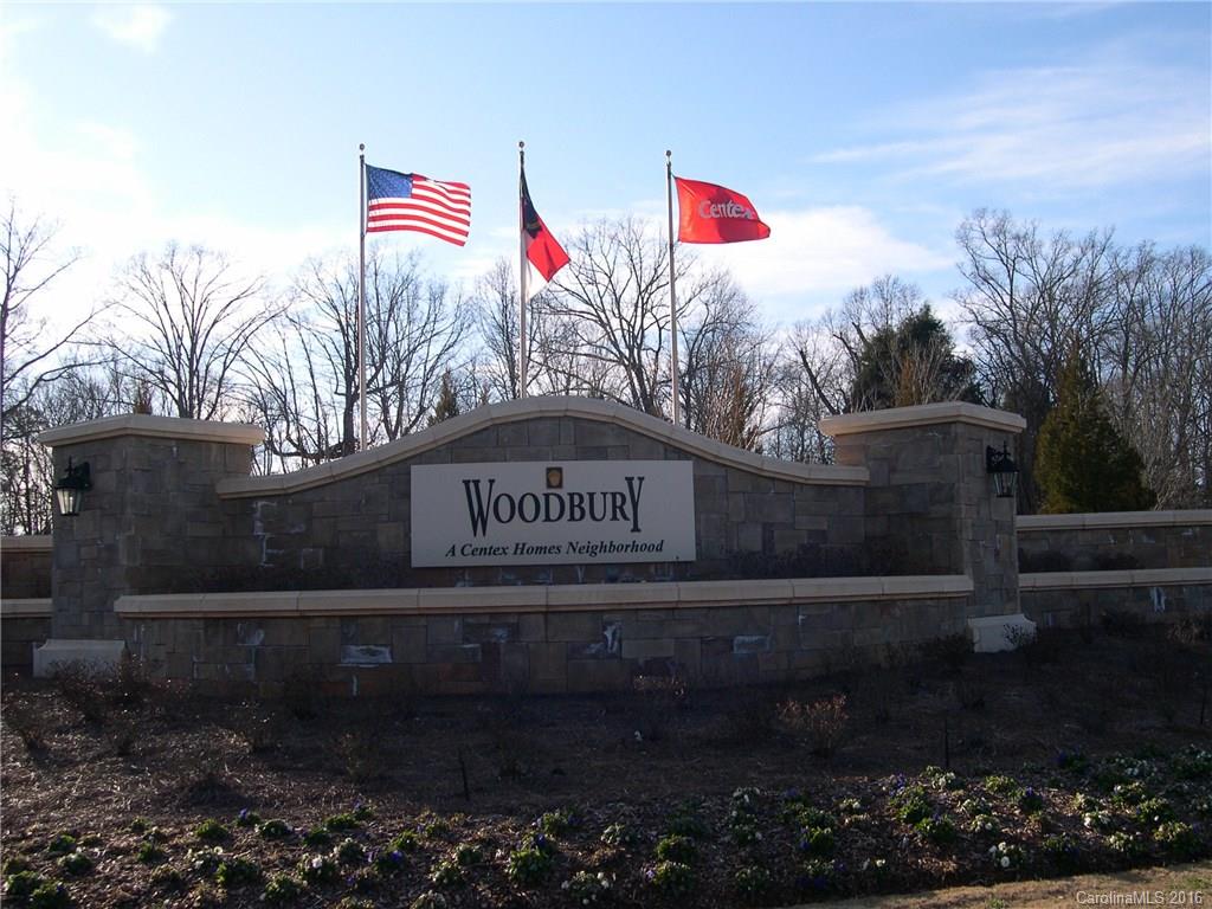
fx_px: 1330
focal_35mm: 38
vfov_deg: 37.7
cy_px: 454
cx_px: 606
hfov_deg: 49.0
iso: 100
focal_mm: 8
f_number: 7.6
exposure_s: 1/137
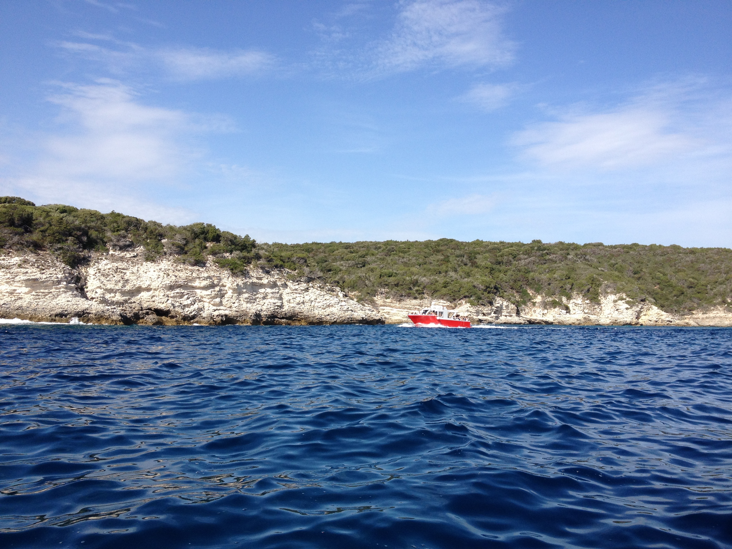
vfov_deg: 40.7
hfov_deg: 52.6
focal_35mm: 35
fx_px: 740
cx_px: 366
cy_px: 274
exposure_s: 1/1534
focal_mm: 4.28
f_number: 2.4
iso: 64
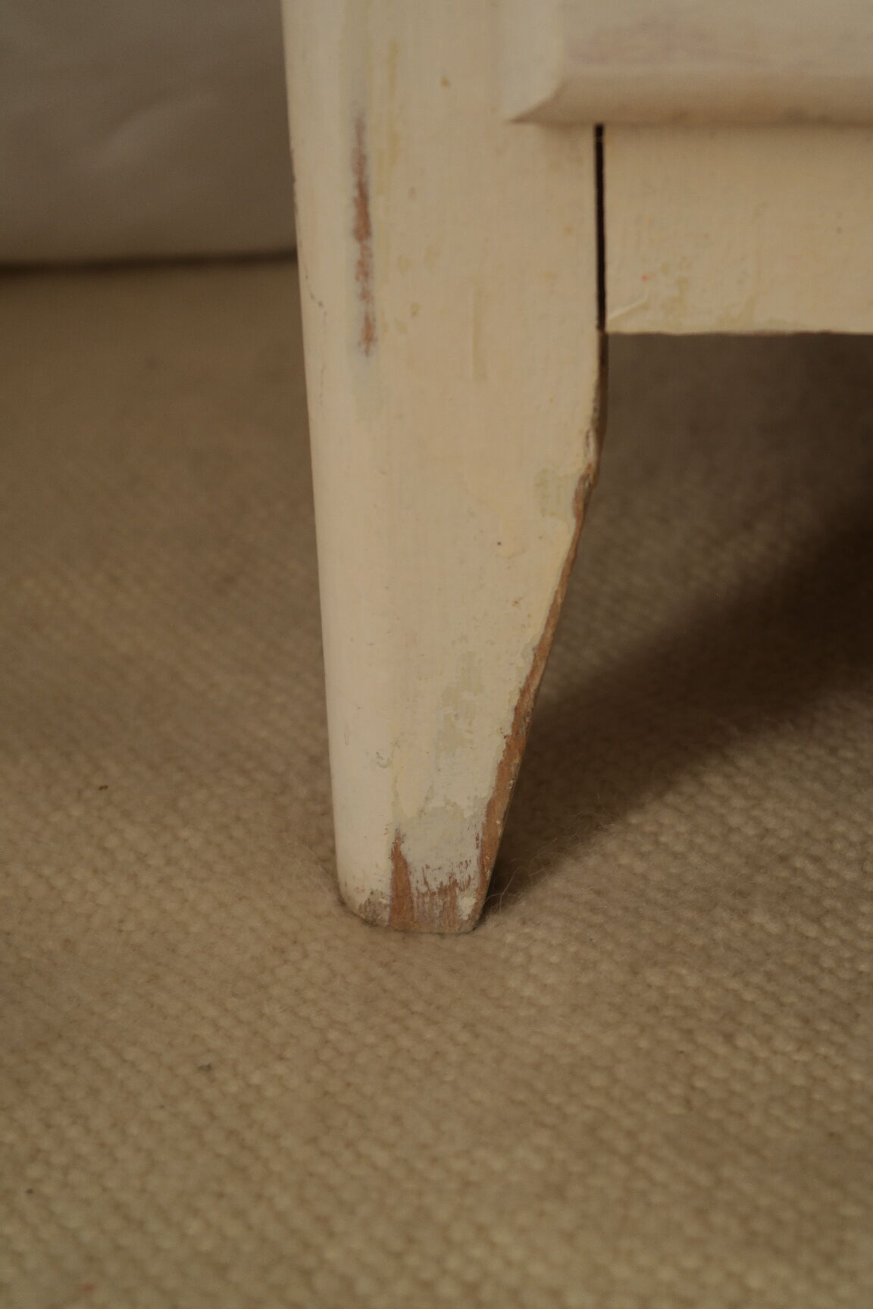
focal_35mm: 77
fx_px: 2801
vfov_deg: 26.3
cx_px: 436
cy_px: 654
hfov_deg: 17.7
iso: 200
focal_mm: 50
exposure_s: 1/30
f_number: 5.6
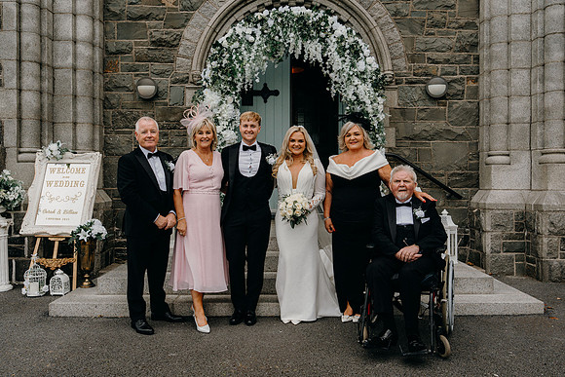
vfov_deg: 40.0
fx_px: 518
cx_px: 282
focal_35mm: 33
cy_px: 188
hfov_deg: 57.2
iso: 400
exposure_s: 1/200
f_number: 7.1
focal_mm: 33
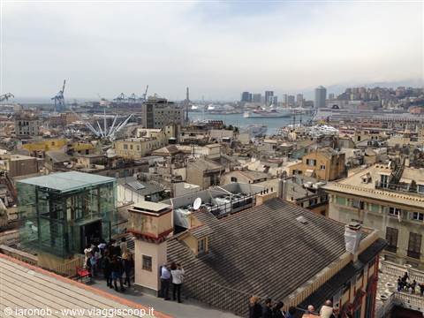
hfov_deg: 55.4
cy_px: 159
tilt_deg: -10.1
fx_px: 404
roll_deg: -0.7
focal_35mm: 33
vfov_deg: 42.9
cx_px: 212
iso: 50
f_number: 2.4
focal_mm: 4.12
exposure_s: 1/2169
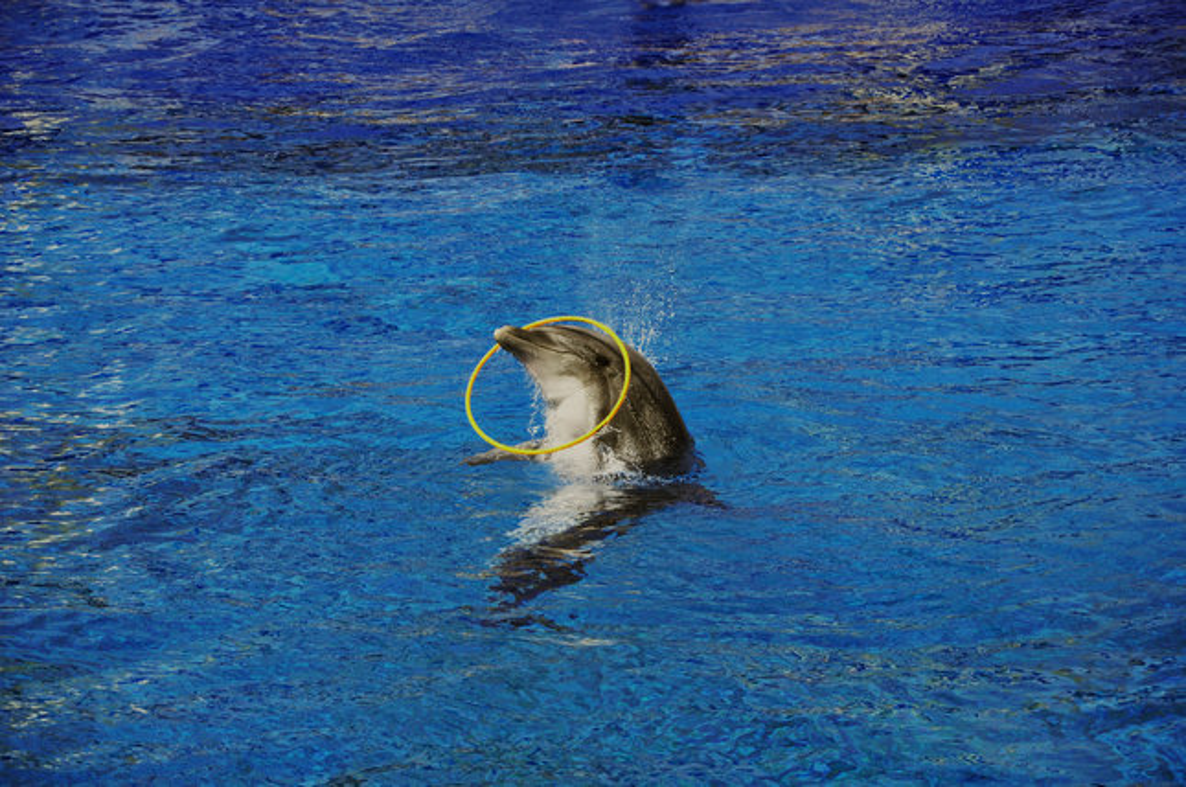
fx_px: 5181
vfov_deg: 8.7
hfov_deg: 13.1
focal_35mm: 158
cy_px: 394
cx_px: 593
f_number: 5.6
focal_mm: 105
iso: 200
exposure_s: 1/2000
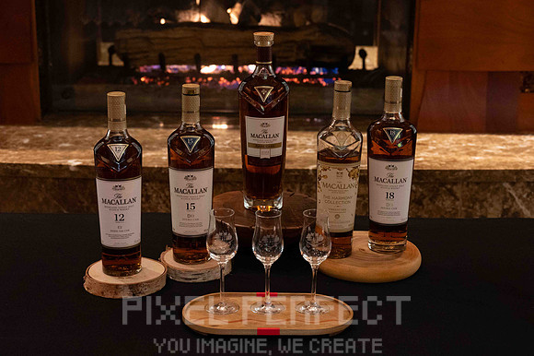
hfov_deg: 32.0
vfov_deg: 21.6
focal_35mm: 63
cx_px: 275
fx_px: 930
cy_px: 189
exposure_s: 1/60
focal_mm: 59
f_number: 6
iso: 12800
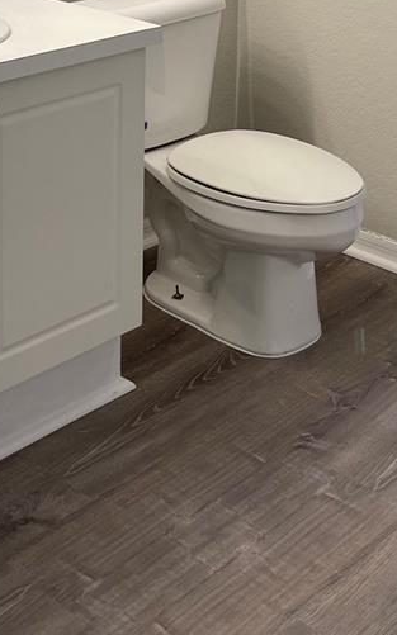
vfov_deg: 28.0
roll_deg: -0.8
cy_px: -85
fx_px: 1143
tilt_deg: -8.4
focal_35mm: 66
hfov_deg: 19.7
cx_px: 167
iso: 50
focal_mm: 5.1
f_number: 1.6
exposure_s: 1/120
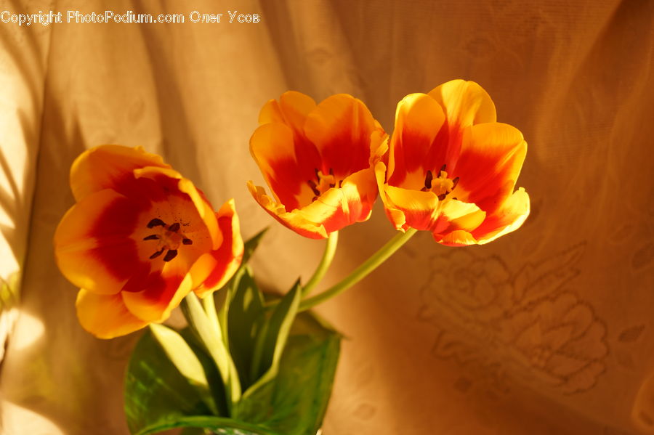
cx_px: 327
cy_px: 218
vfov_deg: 31.9
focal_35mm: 42
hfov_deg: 46.4
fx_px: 763
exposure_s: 2.5
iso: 100
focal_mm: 28
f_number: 4.5
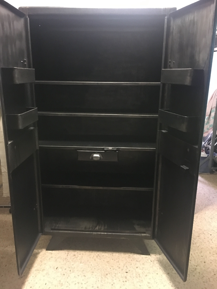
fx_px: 242
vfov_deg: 61.7
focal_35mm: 29
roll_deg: +0.3
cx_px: 108
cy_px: 144
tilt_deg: -16.7
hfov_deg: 48.2
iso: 320
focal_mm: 4.15
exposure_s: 1/17
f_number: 2.2
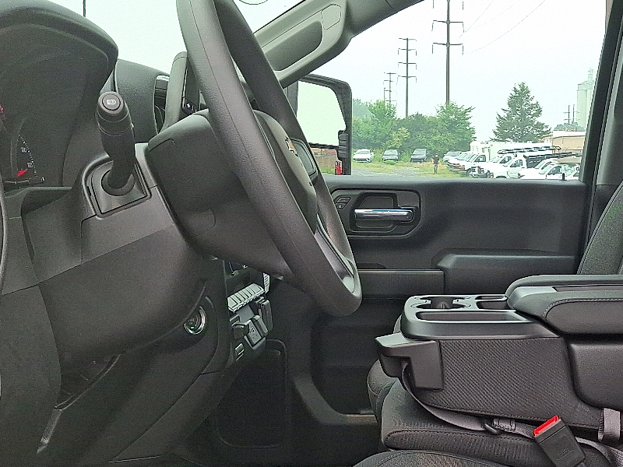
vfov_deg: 28.9
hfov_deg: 36.3
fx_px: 900
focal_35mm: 50
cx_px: 536
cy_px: 310
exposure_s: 1/667
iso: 30
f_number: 1.8
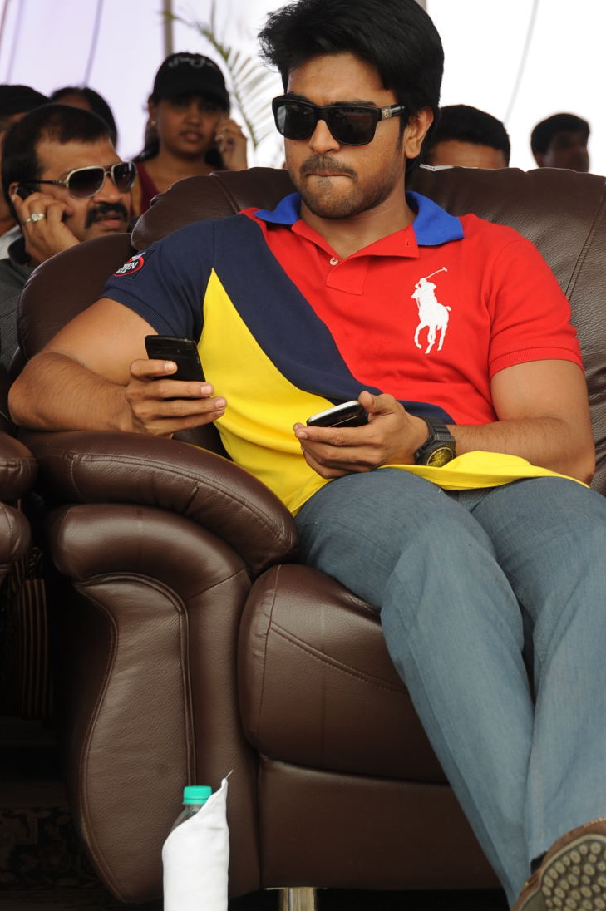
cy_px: 493
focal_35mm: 146
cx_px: 395
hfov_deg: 9.4
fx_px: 3692
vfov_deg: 14.1
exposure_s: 1/125
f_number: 7.1
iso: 400
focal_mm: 100
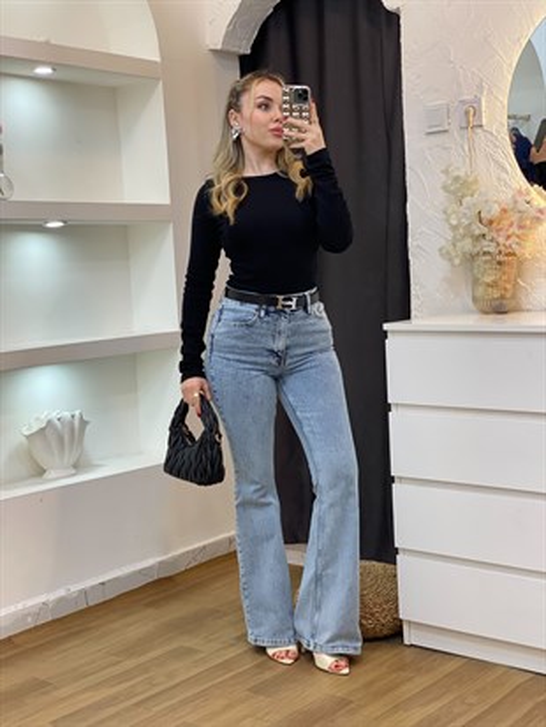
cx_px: 273
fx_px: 1093
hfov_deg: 28.0
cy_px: 364
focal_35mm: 52
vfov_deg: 36.8
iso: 100
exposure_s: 1/100
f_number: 2
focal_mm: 6
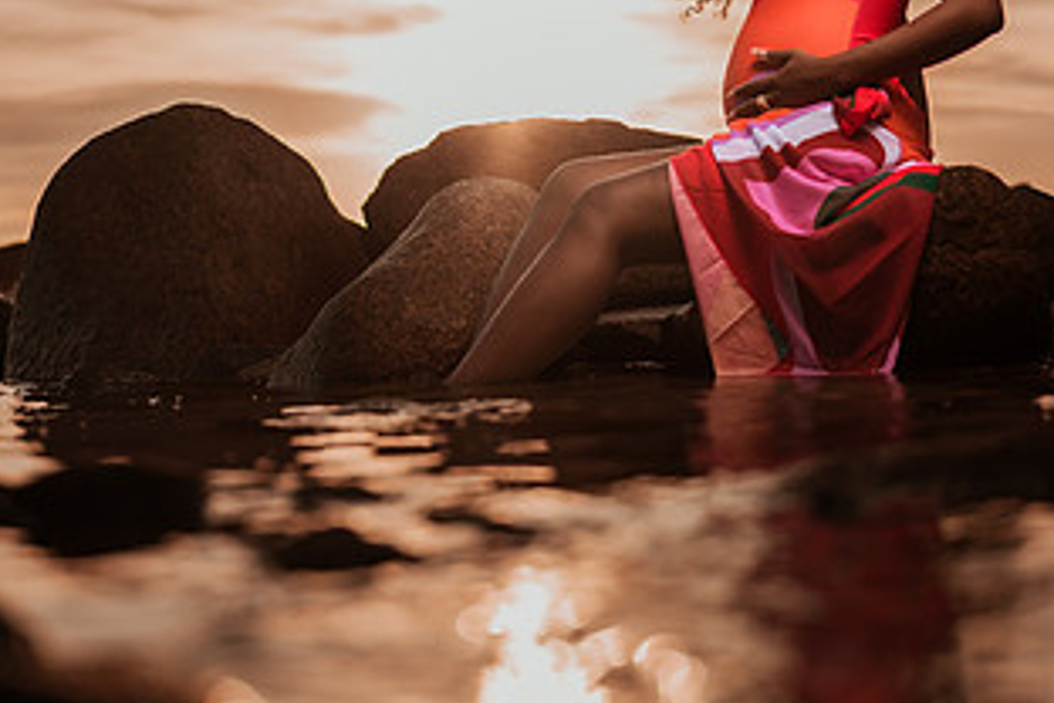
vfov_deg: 20.7
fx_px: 1903
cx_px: 493
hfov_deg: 31.0
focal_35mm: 65
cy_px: 162
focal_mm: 35
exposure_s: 1/5000
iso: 100
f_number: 1.8
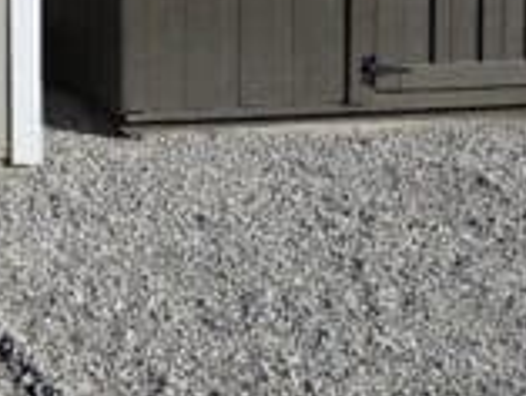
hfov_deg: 18.2
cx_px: -389
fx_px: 1338
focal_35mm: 88
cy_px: -158
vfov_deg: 15.7
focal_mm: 5.4
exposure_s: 1/3483
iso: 25
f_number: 1.8
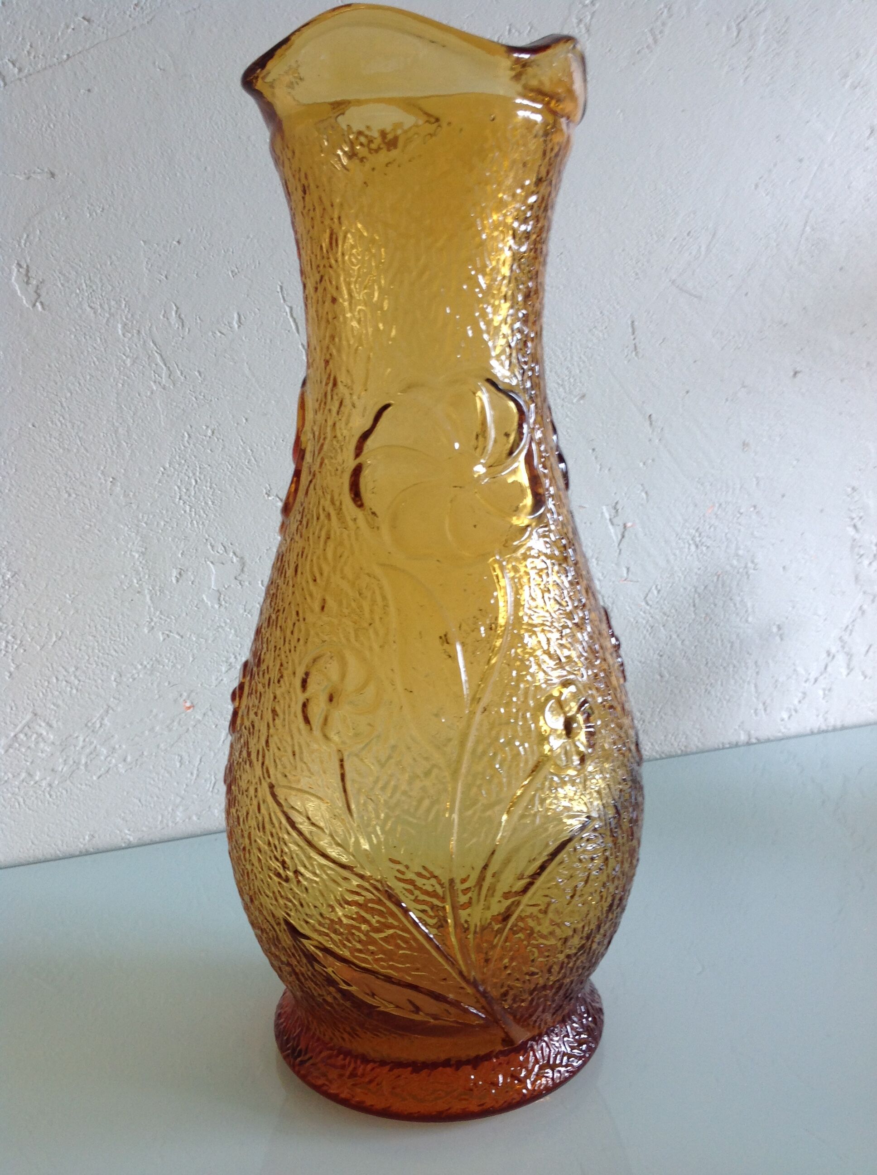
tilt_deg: -9.3
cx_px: 438
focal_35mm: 35
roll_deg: +2.4
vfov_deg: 52.7
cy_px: 588
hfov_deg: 40.6
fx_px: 1185
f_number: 2.4
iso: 50
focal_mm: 4.28
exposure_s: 1/20
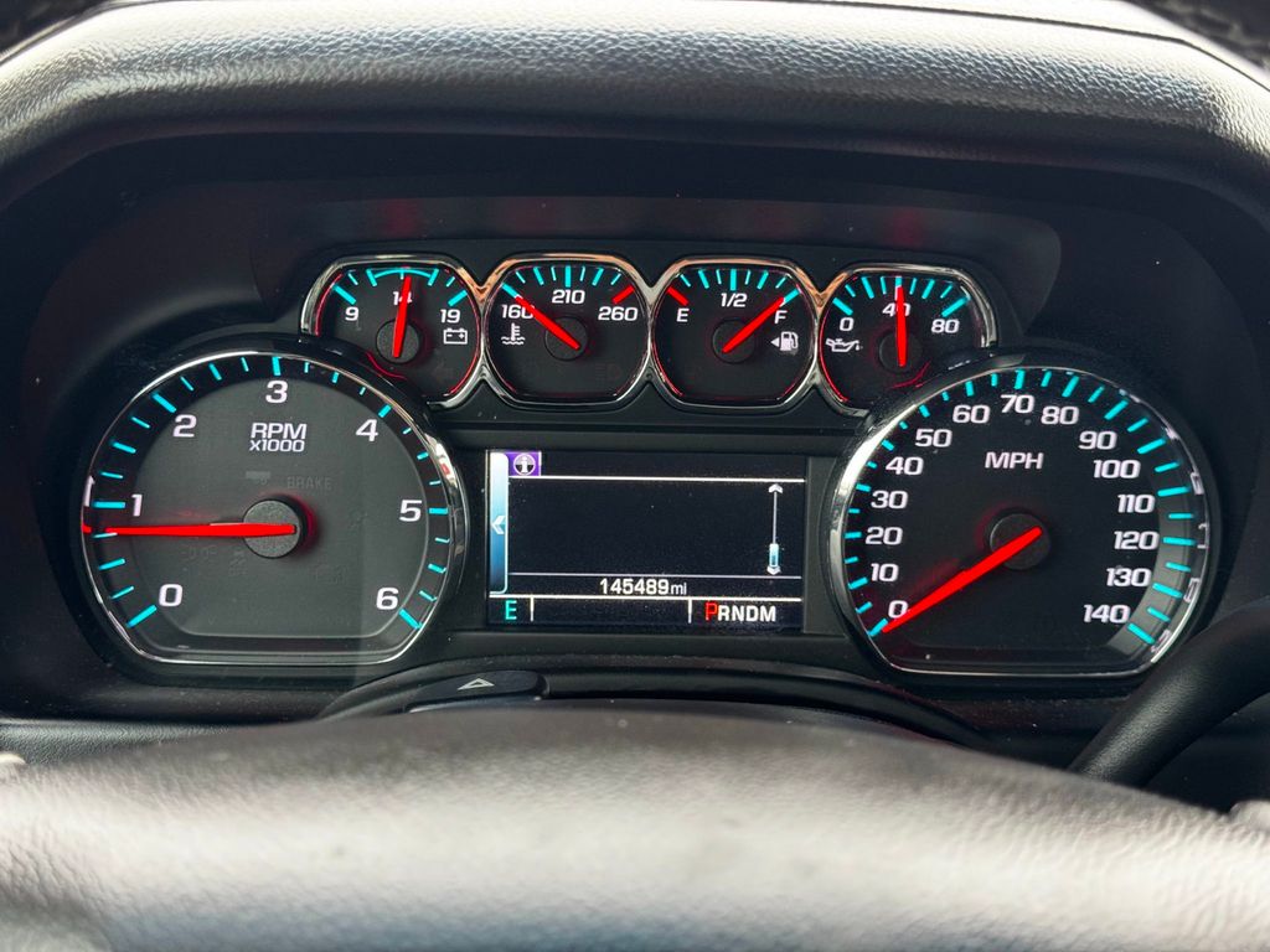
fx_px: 1761
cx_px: 635
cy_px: 476
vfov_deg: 30.3
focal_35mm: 48
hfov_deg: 39.7
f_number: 1.78
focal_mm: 6.76
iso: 200
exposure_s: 1/41
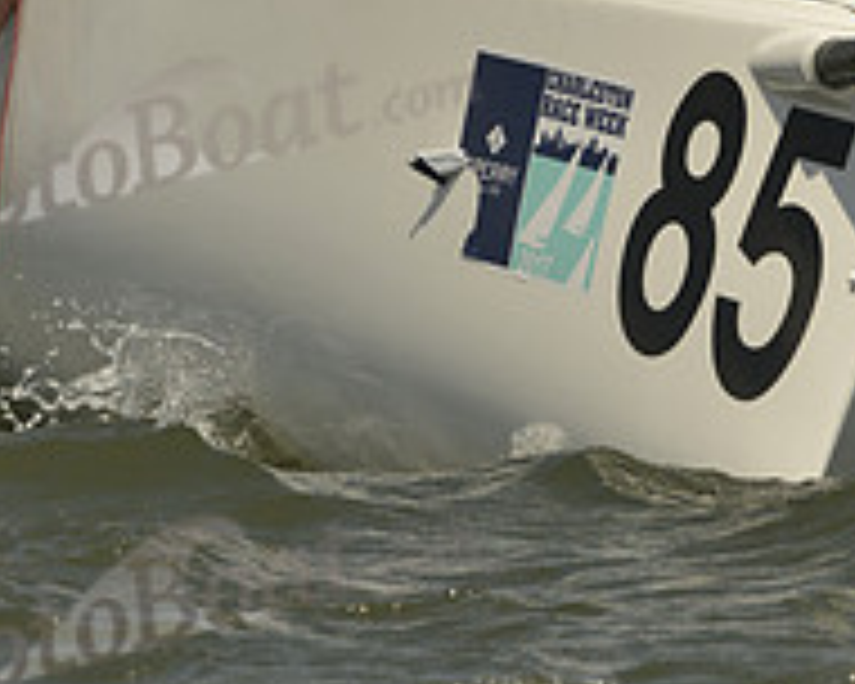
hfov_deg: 2.2
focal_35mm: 887
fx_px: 22445
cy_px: -146
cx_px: 716
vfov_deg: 1.7
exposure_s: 1/1250
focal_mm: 310
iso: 280
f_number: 11
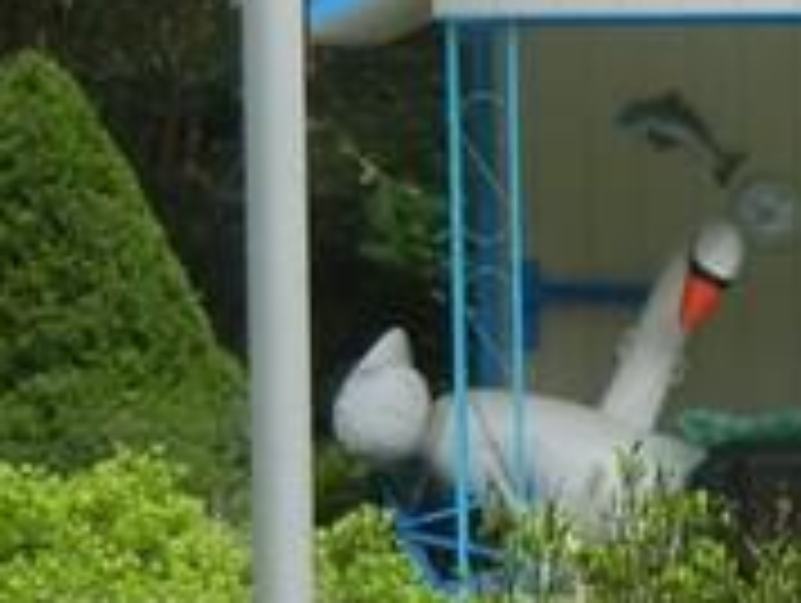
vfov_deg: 6.6
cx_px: 828
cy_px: 693
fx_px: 5190
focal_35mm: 224
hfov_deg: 8.8
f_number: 3.7
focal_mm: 7.1
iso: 160
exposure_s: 1/717
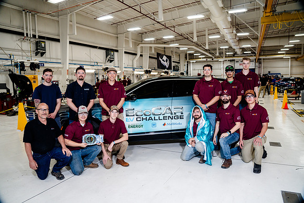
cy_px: 102
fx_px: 203
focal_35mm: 24
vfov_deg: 53.2
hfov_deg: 73.7
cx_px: 152
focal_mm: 24
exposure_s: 1/160
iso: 800
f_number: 4
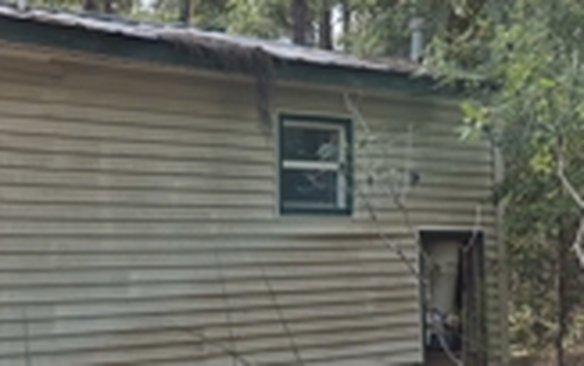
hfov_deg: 34.7
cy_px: 235
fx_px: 876
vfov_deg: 23.5
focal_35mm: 55
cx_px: 52
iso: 80
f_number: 1.8
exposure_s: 1/4048
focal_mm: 5.4
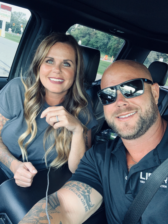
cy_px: 112
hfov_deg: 44.2
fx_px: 207
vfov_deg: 56.8
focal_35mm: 32
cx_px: 84
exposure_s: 1/79
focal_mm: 2.87
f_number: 2.2
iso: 64
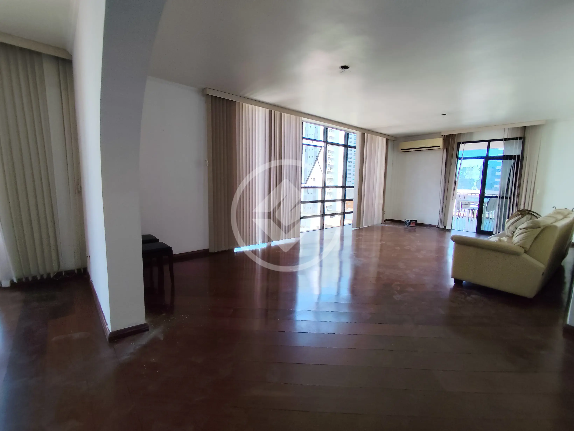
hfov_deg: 94.5
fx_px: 265
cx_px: 287
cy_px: 216
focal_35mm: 16
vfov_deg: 78.2
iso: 50
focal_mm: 1.65
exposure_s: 1/120
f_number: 2.2
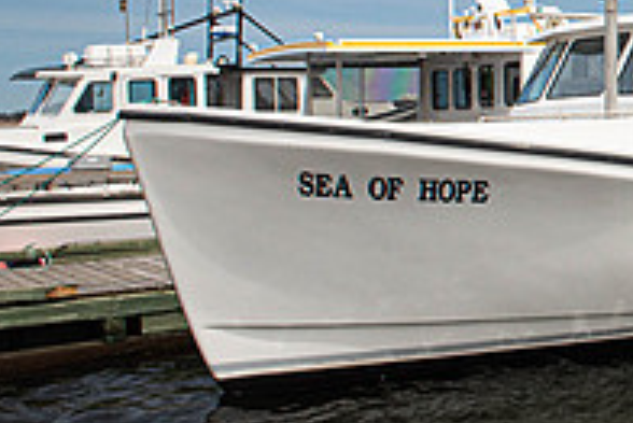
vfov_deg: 18.9
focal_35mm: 71
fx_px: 1249
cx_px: 904
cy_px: 50
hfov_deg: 23.6
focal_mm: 24
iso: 400
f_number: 11
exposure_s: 1/500
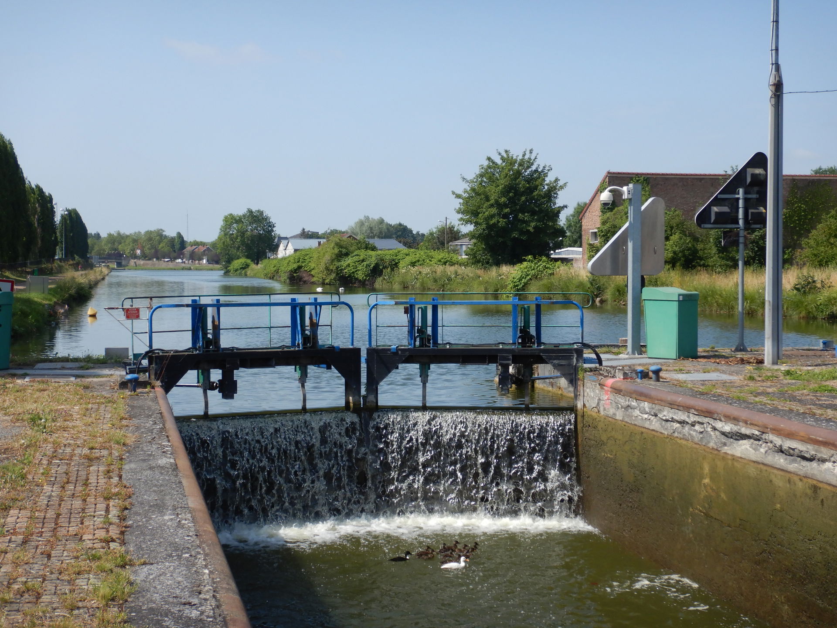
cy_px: 314
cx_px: 418
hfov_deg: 34.3
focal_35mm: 56
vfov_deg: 26.1
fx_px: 1354
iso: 125
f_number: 4.4
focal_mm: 10.1
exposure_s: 1/800
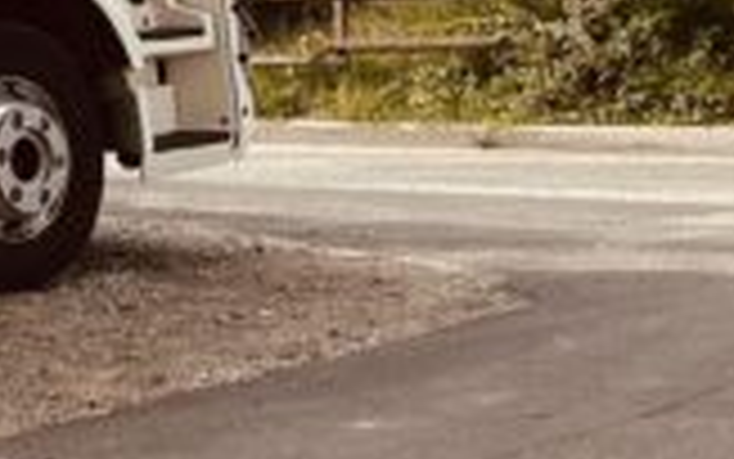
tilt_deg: +13.3
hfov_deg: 15.1
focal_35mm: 130
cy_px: -508
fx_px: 2601
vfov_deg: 9.3
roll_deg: +0.0
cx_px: -311
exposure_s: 1/4831
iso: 50
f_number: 1.5
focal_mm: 5.7
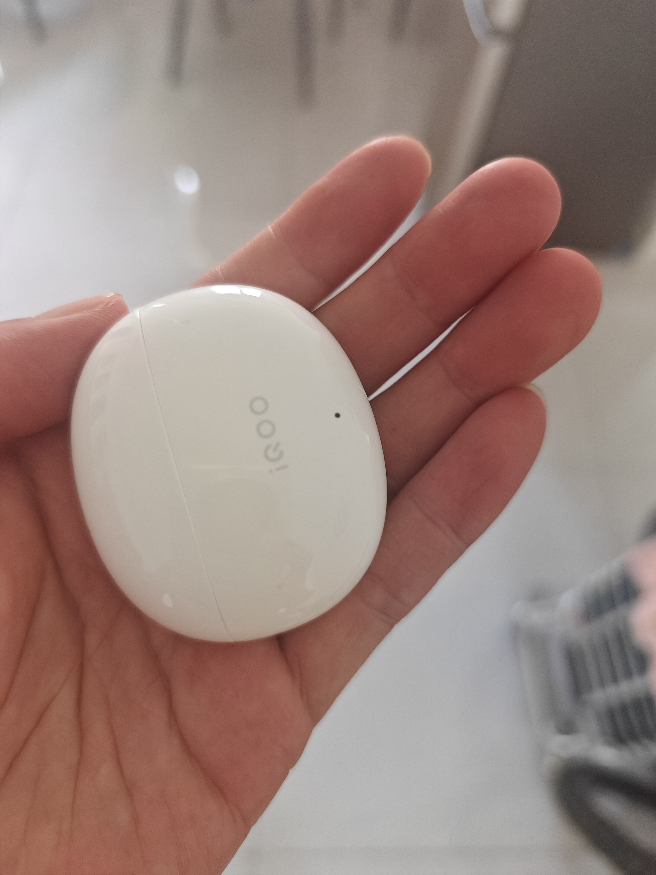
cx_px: 328
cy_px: 438
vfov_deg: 73.9
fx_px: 581
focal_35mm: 23
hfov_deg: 58.9
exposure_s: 1/426
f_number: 1.68
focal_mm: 6.45
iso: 3632
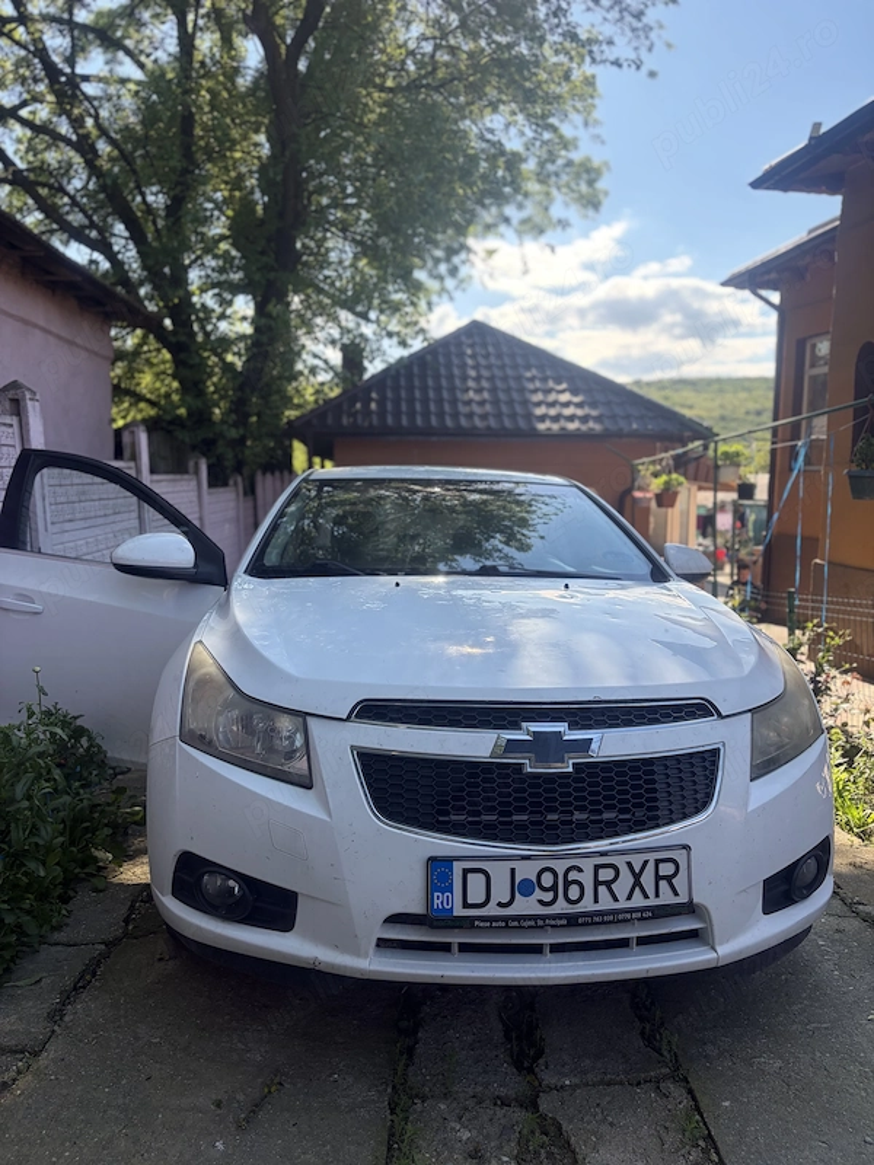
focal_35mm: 26
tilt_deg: -6.5
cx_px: 437
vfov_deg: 67.3
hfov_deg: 53.1
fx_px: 875
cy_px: 582
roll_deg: -0.3
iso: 50
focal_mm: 5.96
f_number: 1.6
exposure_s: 1/945
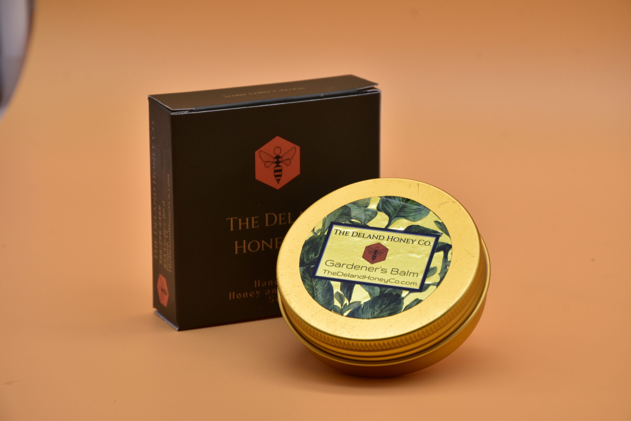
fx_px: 2945
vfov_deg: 8.2
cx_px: 316
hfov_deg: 12.2
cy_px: 210
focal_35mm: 168
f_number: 9
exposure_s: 1/60
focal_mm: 112
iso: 250
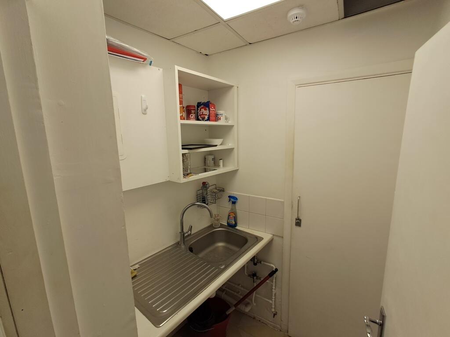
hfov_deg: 94.5
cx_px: 225
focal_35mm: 16
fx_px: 208
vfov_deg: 78.1
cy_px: 168
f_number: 2.2
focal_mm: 1.64
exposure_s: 1/100
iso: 50
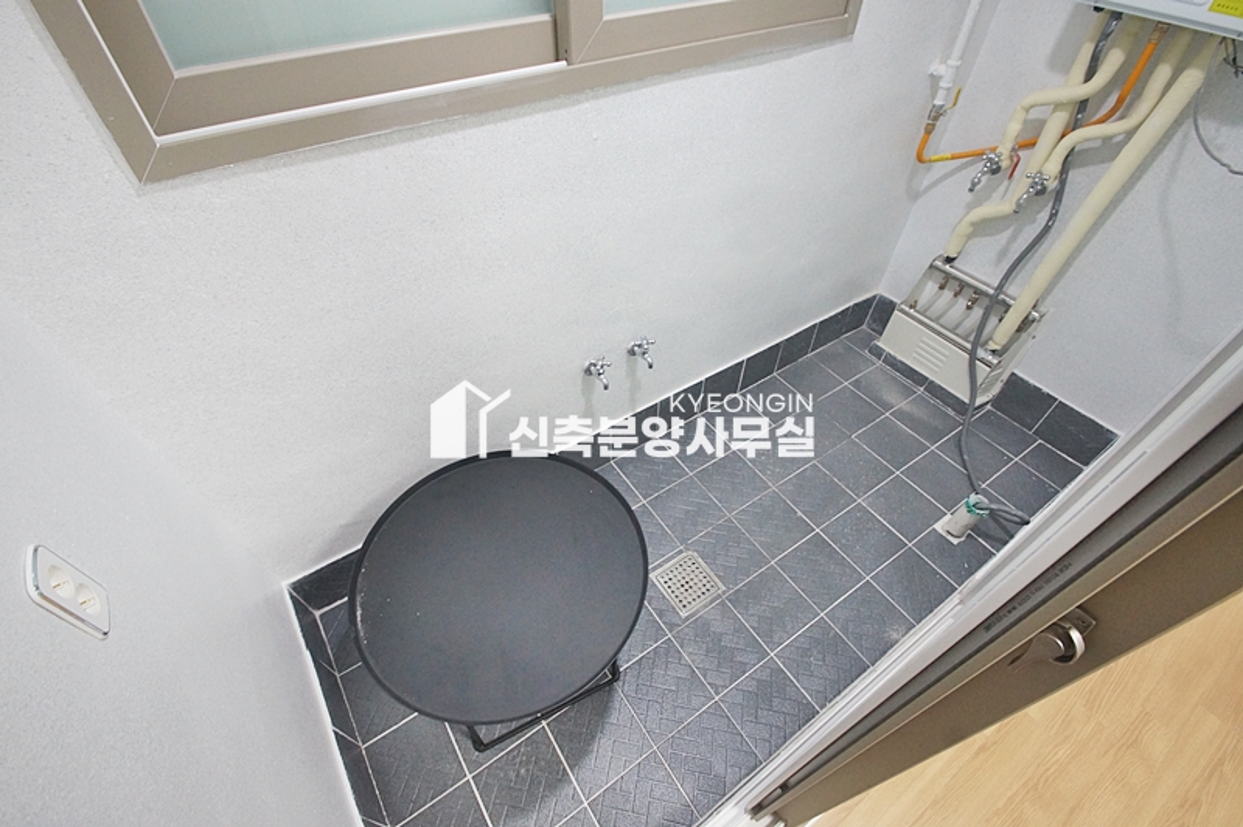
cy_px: 414
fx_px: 569
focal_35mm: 16
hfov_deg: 95.0
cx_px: 622
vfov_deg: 72.0
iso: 1600
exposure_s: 1/30
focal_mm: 11
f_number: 7.1
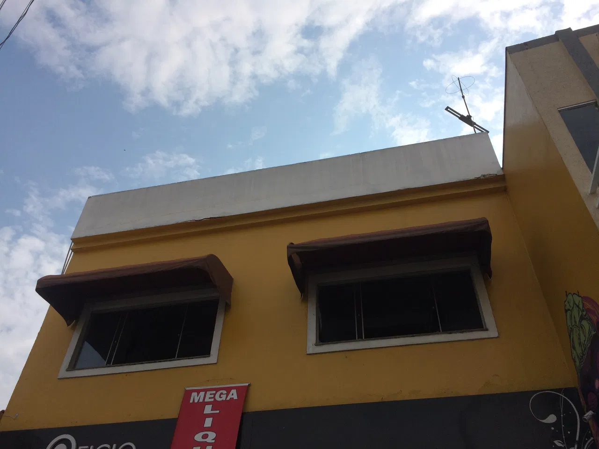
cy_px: 224
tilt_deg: +46.4
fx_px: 502
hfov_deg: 61.7
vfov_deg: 48.2
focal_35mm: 29
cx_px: 300
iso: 32
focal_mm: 4.15
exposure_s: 1/5128
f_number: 2.2
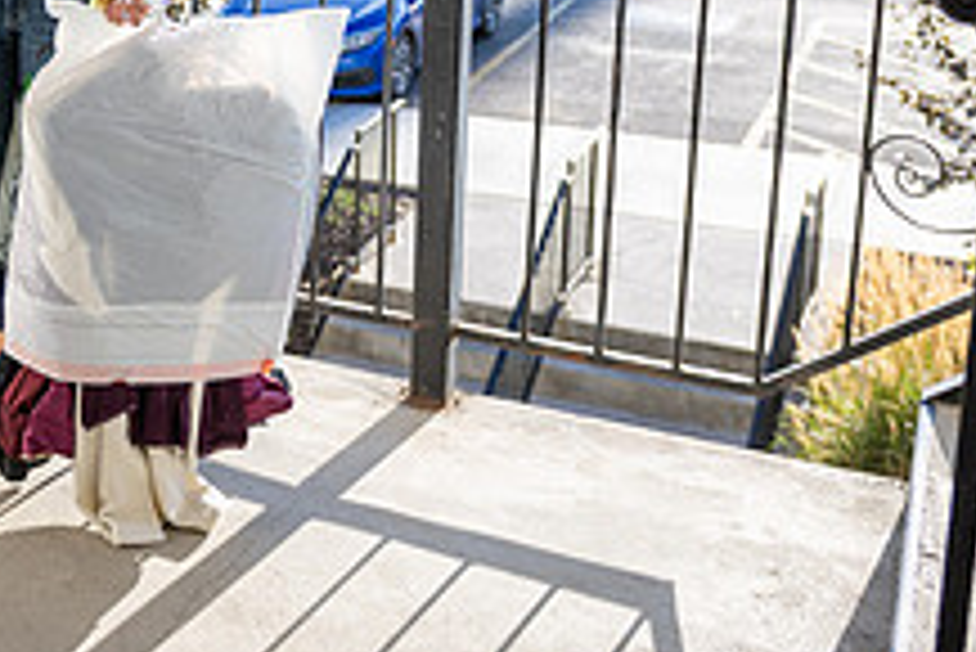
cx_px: 225
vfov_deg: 20.3
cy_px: -65
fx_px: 1736
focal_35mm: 64
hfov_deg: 30.8
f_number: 2.8
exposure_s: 1/800
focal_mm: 24
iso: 200
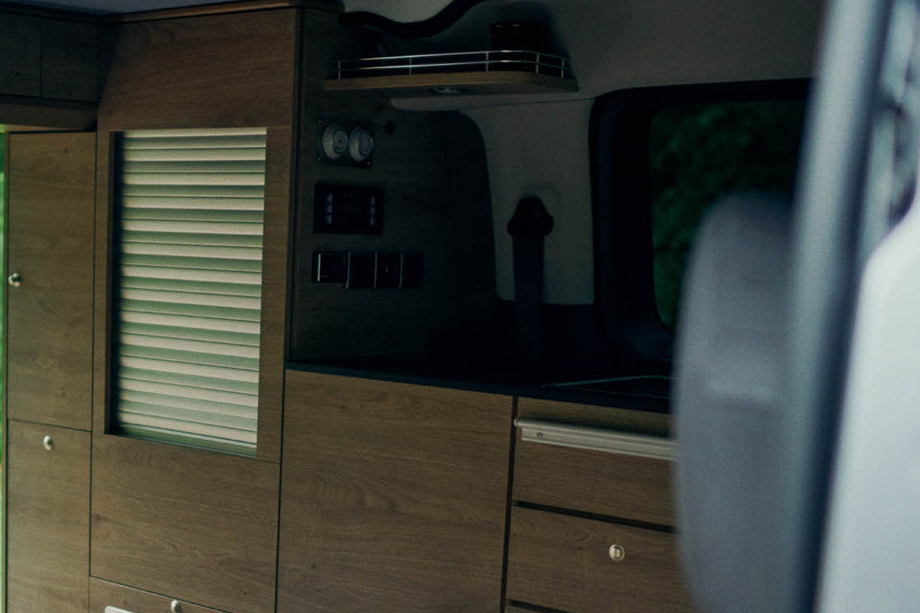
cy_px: 478
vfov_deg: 22.4
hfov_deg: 32.8
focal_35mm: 60
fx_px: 1533
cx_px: 232
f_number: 1.8
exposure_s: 1/320
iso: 640
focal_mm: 35
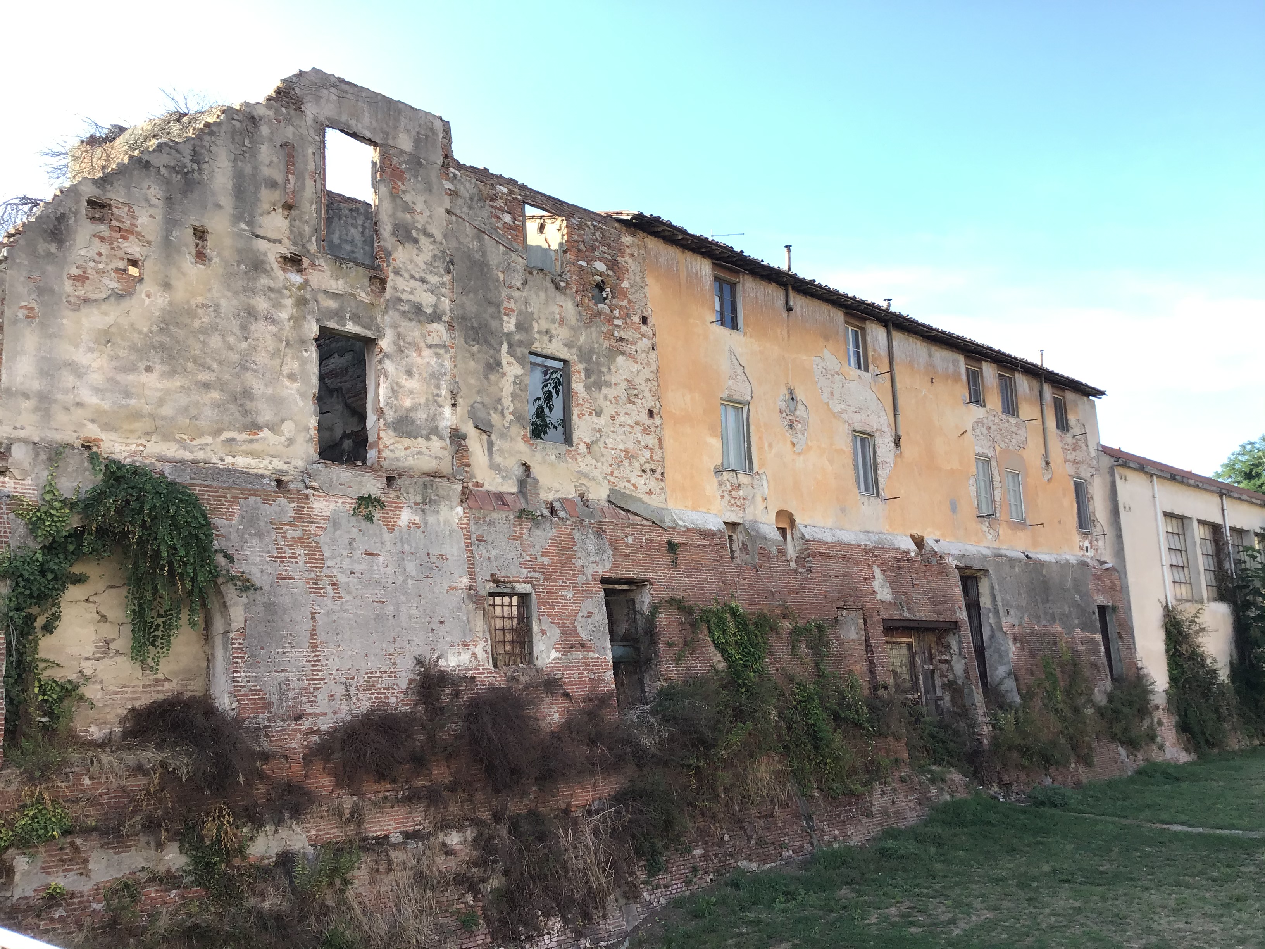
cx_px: 632
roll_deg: +0.9
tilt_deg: +10.6
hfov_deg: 58.4
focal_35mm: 31
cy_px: 474
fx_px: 1133
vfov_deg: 45.4
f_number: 2.4
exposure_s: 1/265
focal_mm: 3.3
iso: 25
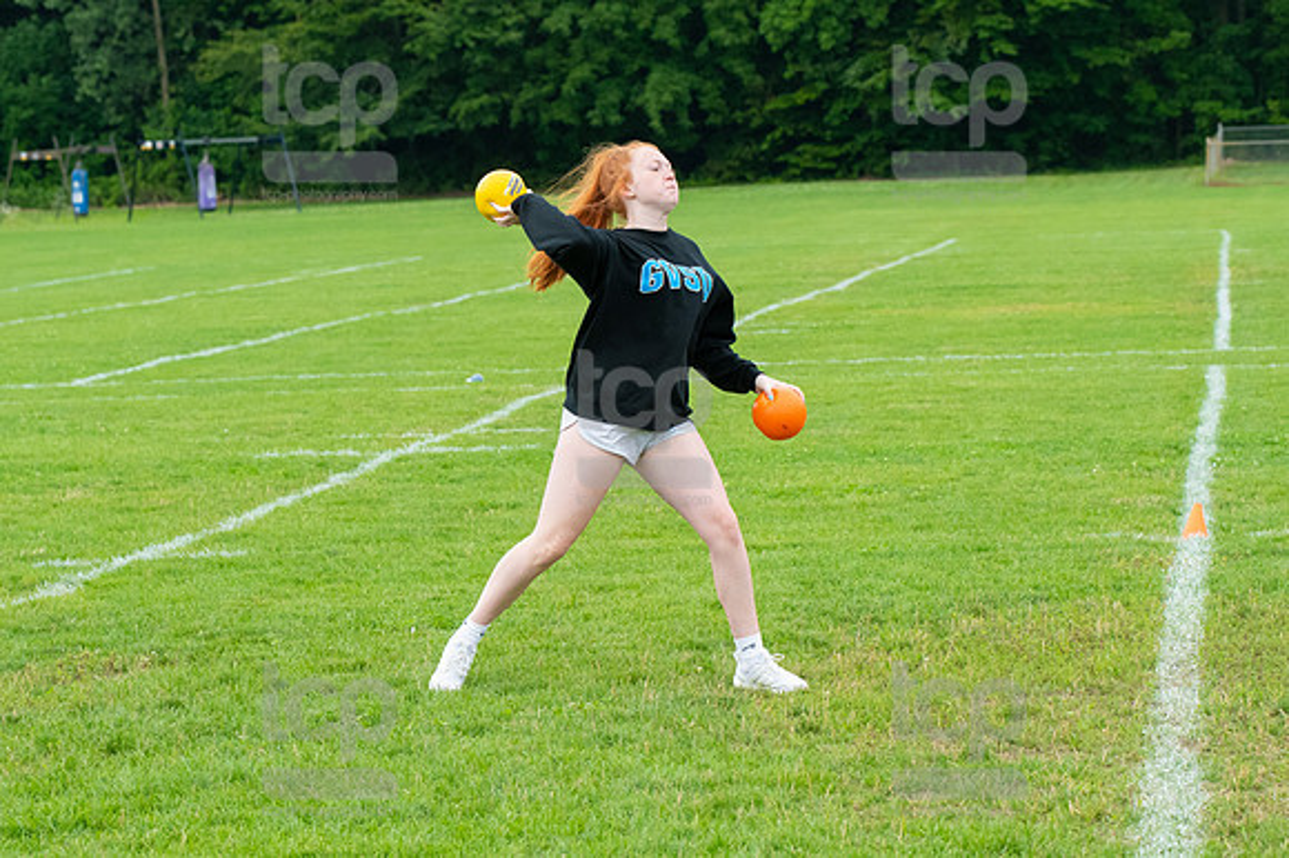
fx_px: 5368
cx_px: 644
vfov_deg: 9.1
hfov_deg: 13.7
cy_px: 429
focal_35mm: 150
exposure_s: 1/1000
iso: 1250
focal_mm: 100
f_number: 5.6
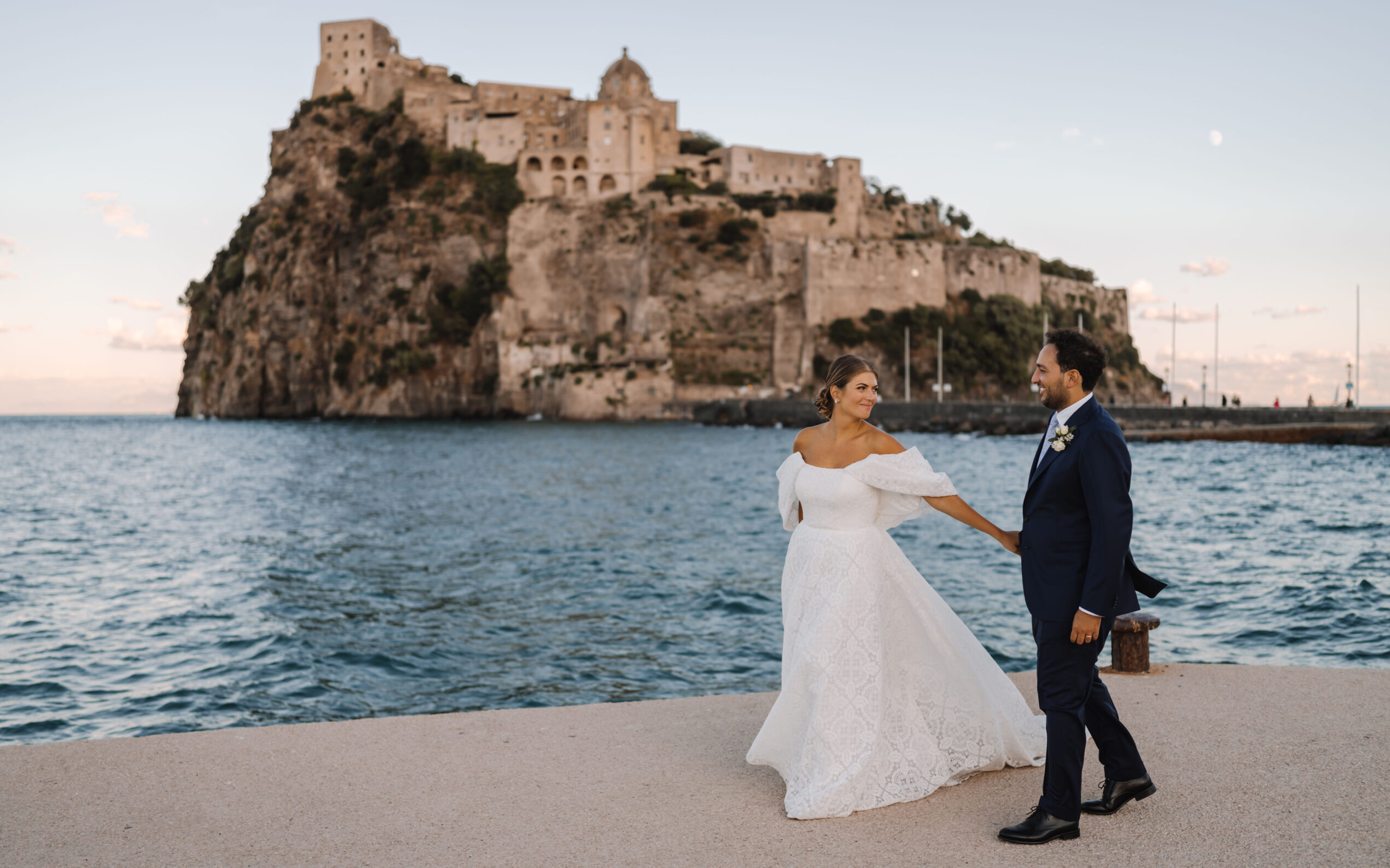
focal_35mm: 36
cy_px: 448
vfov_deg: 35.3
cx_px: 696
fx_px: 1364
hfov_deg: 54.0
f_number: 1.6
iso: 100
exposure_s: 1/640
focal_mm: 35
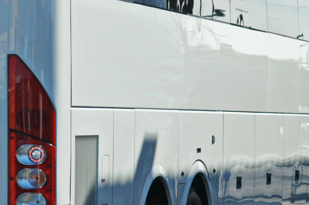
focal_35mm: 255
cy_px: 82
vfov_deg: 5.4
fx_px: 2187
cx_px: 39
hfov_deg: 8.1
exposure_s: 1/1250
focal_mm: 70
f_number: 7.1
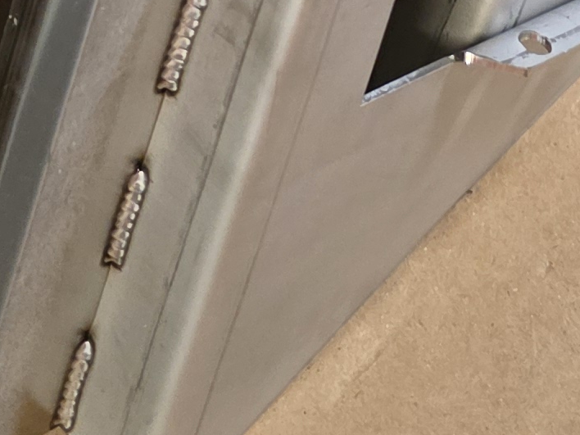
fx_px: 2178
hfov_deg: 15.1
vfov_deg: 9.6
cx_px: 479
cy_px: -741
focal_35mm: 130
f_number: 1.7
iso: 1600
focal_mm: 6.3
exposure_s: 1/120
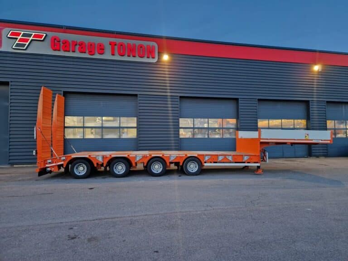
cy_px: 130
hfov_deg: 73.9
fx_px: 231
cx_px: 174
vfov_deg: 58.9
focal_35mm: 23
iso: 250
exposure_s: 1/100
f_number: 1.8
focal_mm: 5.4
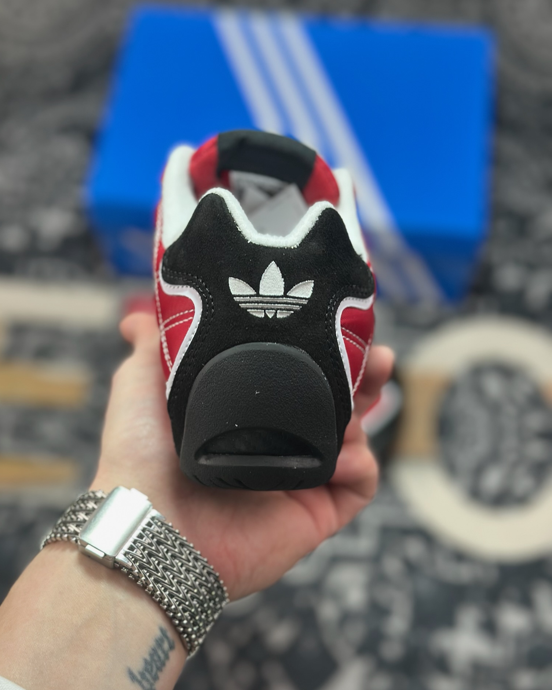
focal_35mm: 51
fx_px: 1041
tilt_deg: -59.3
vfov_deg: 36.7
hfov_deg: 29.7
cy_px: 339
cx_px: 272
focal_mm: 6.86
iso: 80
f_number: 1.78
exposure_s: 1/475
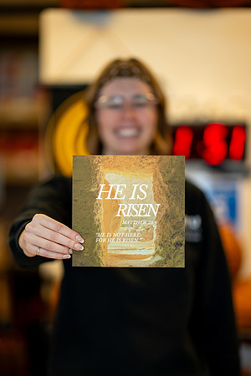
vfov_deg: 19.5
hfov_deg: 13.0
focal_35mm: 105
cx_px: 126
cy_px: 188
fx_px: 1098
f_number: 1.4
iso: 125
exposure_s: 1/100
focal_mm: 105
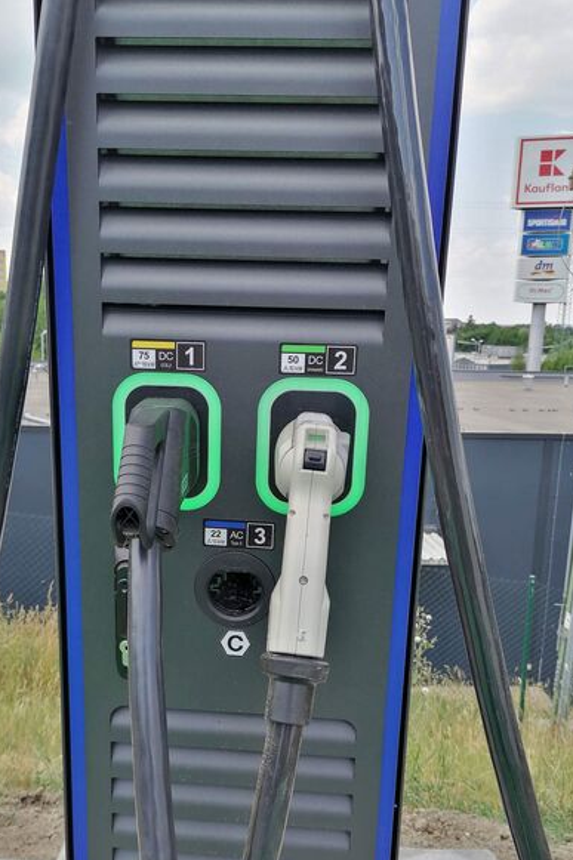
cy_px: 486
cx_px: 232
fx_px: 860
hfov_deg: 36.7
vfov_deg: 53.0
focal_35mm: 36
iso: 50
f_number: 1.8
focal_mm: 5.3
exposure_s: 1/543
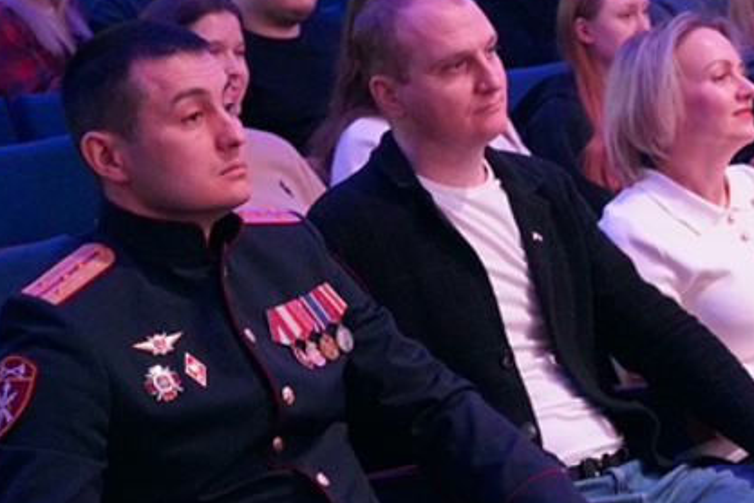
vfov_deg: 12.7
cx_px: 541
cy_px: 338
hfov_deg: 18.8
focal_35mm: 108
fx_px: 2262
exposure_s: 1/8
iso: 6400
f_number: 4.5
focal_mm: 40
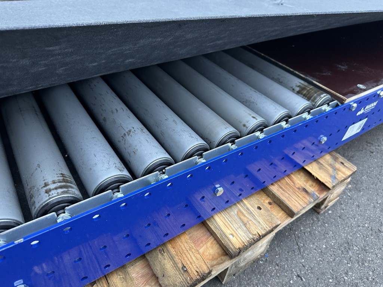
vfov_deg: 56.8
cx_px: 192
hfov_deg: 71.6
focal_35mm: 24
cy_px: 144
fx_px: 266
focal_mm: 6.86
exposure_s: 1/77
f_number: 1.78
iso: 250
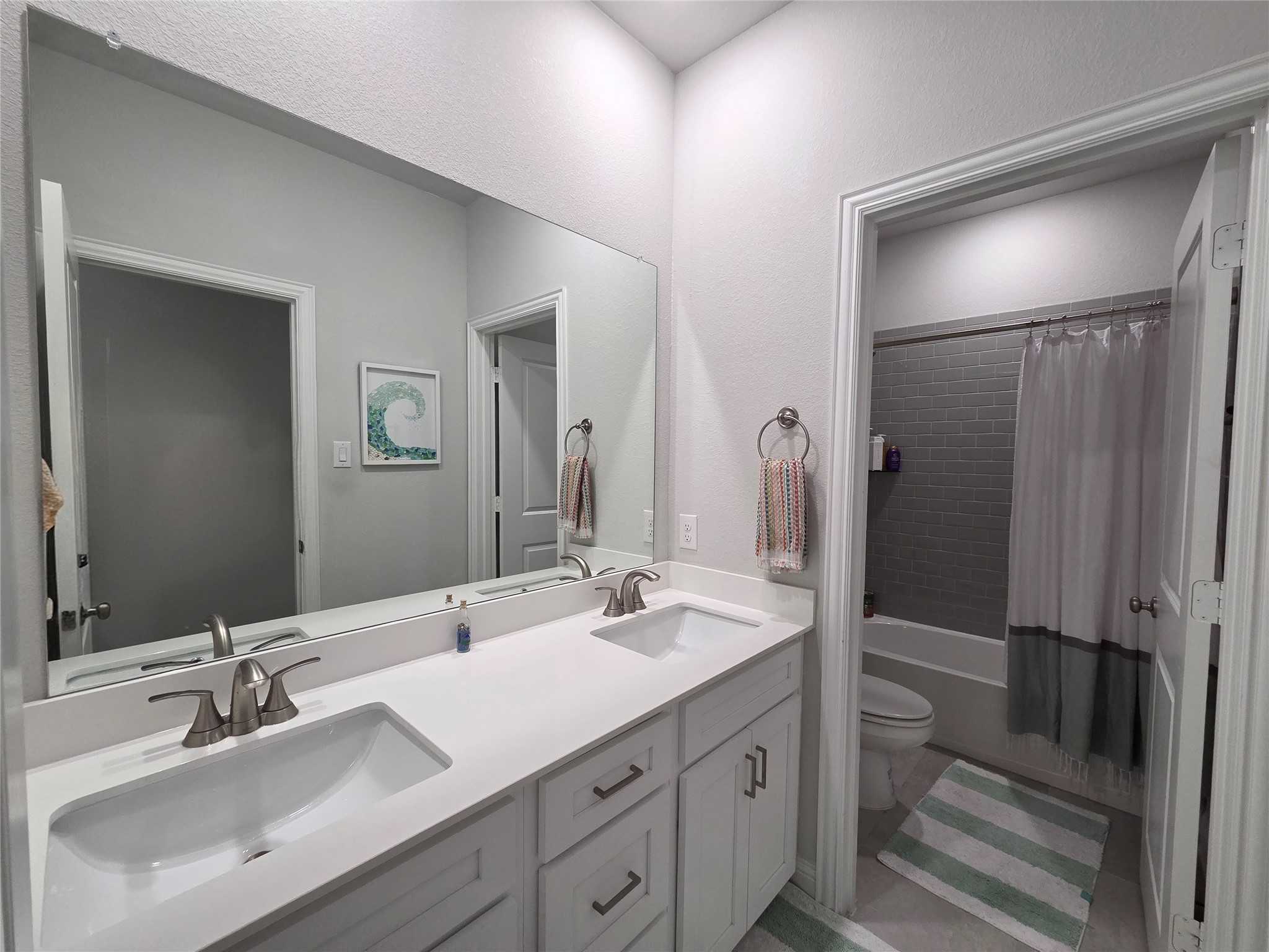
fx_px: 477
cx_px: 634
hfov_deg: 106.2
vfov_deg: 89.9
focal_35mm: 13
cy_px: 476
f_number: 2.2
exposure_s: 1/120
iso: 200
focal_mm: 2.2
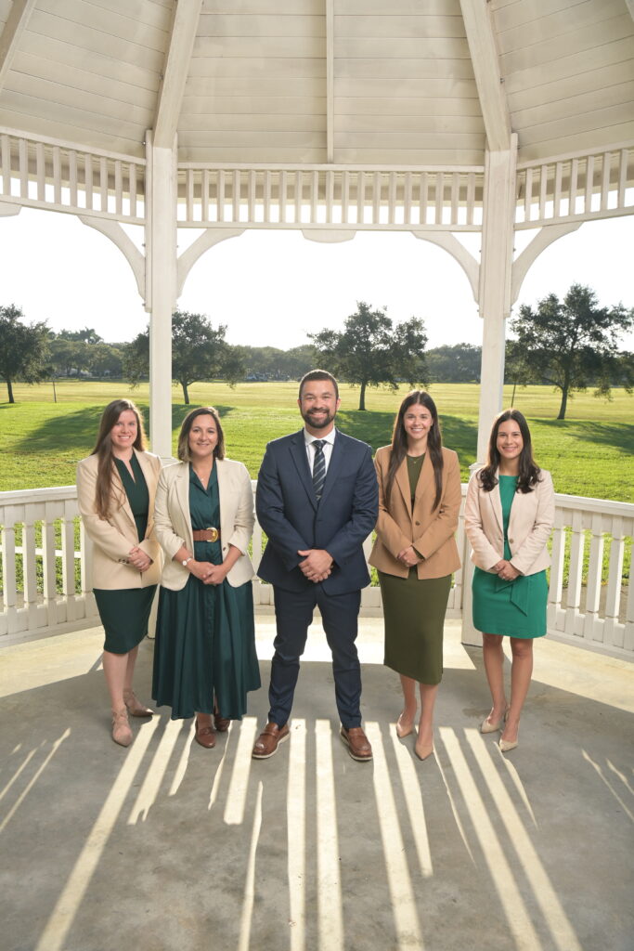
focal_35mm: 30
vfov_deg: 61.9
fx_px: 792
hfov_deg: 43.6
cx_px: 317
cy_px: 476
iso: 200
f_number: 8
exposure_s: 1/250
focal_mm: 30
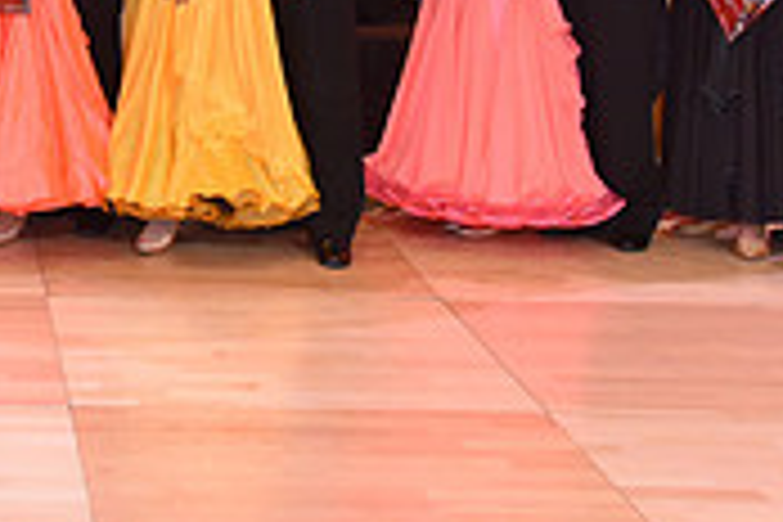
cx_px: -140
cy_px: -340
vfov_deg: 12.0
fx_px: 2327
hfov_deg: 18.2
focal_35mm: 107
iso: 2000
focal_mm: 32
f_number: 4.5
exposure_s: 1/250
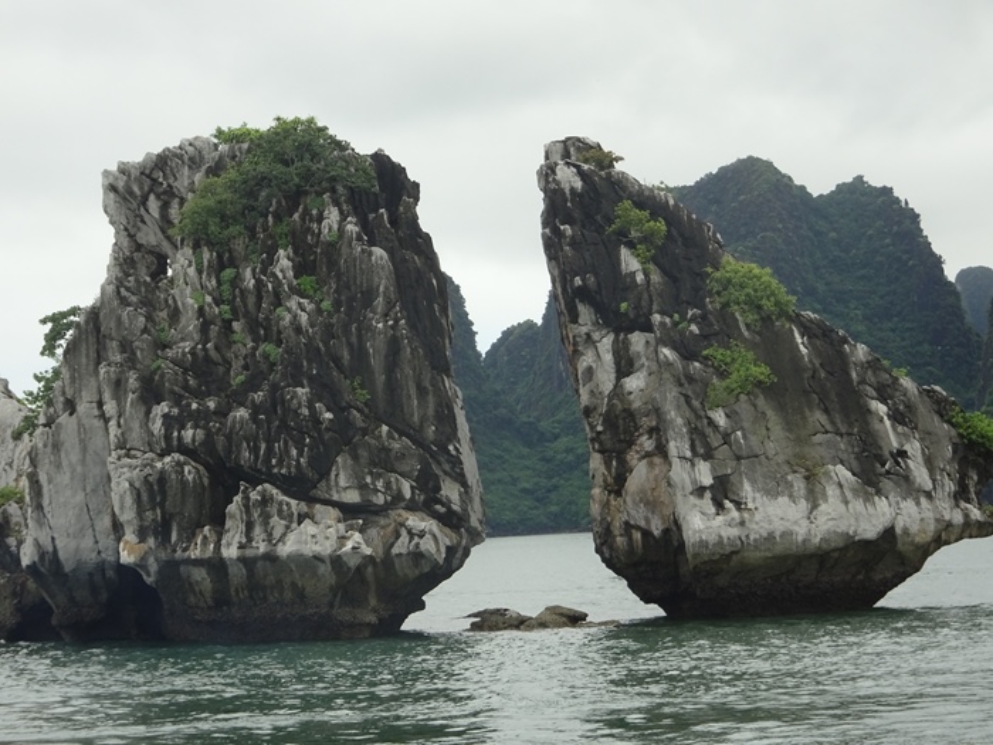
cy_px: 372
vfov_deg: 13.7
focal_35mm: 108
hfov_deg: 18.2
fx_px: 3098
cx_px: 496
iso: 125
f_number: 5.6
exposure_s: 1/125
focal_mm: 18.53
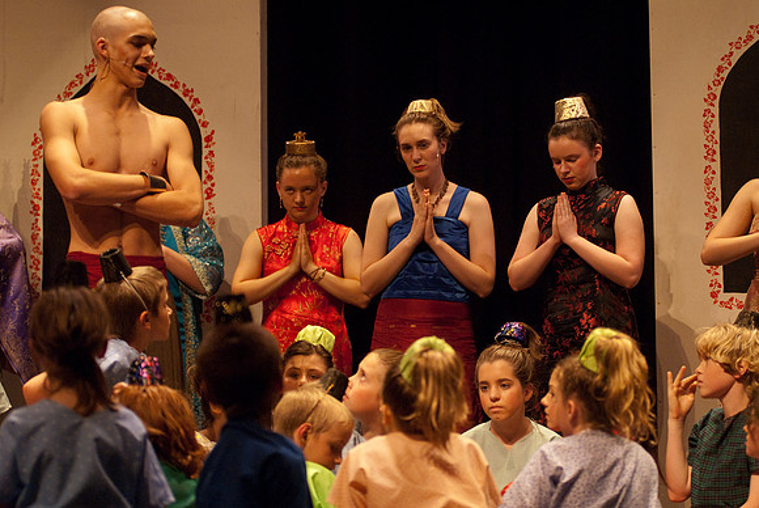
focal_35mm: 120
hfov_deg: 17.0
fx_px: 2532
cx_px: 380
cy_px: 254
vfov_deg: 11.4
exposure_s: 1/160
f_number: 2.8
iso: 1000
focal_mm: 80
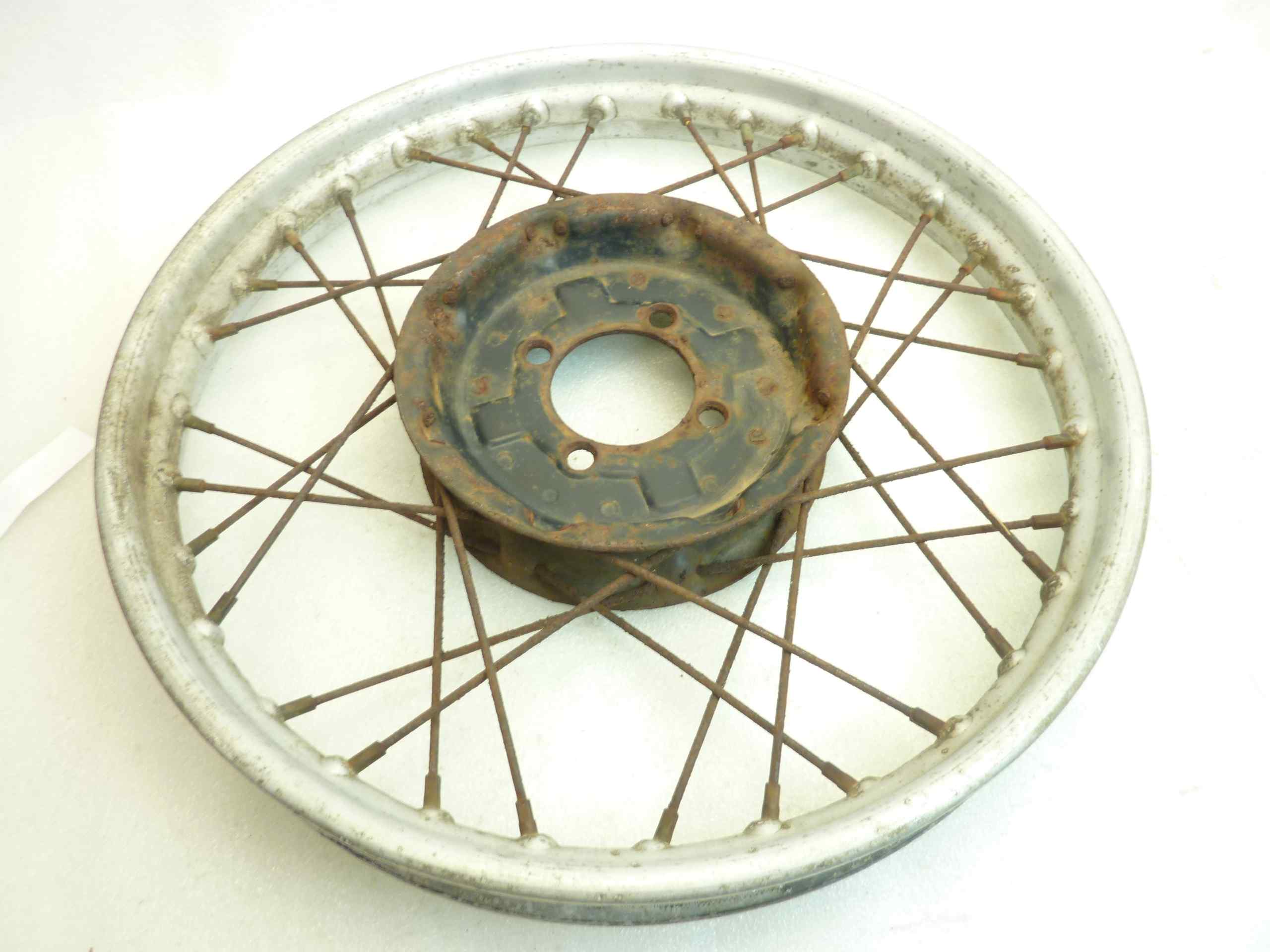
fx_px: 917
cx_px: 635
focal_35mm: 25
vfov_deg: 54.9
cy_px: 476
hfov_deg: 69.4
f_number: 3.3
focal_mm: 4.1
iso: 80
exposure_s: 1/10
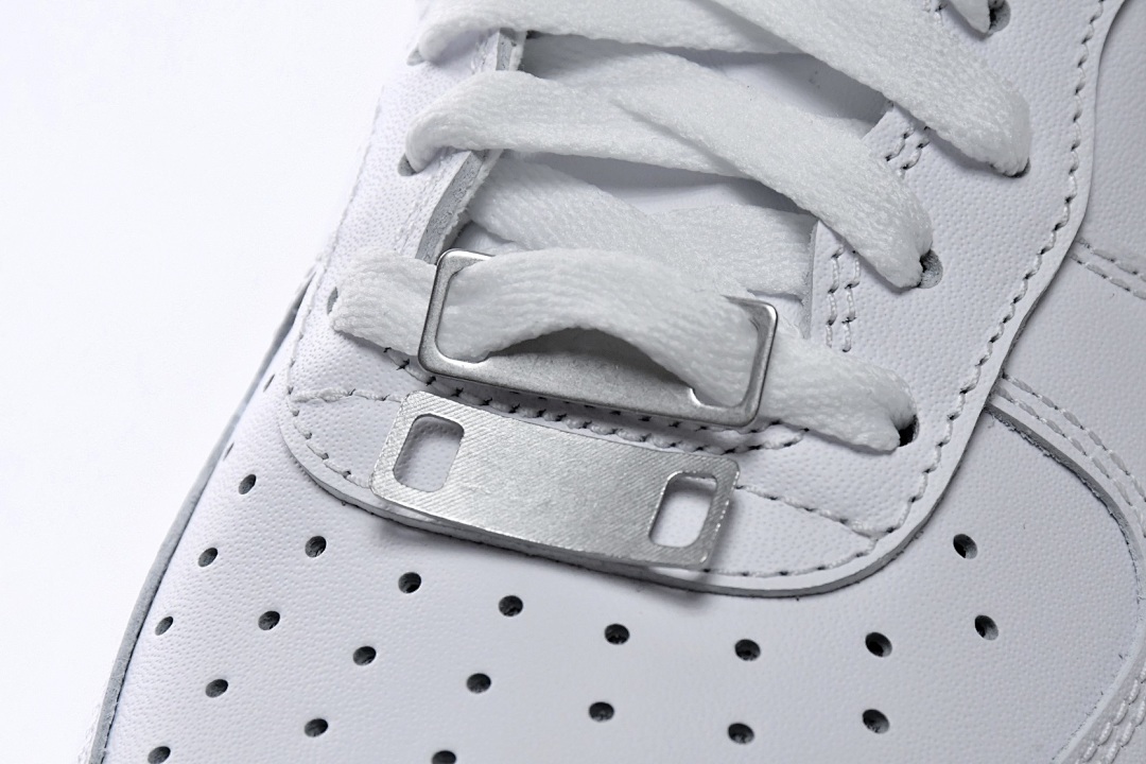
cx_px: 573
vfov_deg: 6.5
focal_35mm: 210
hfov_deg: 9.8
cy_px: 382
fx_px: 6684
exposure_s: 1/125
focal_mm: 140
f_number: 14
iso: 1600
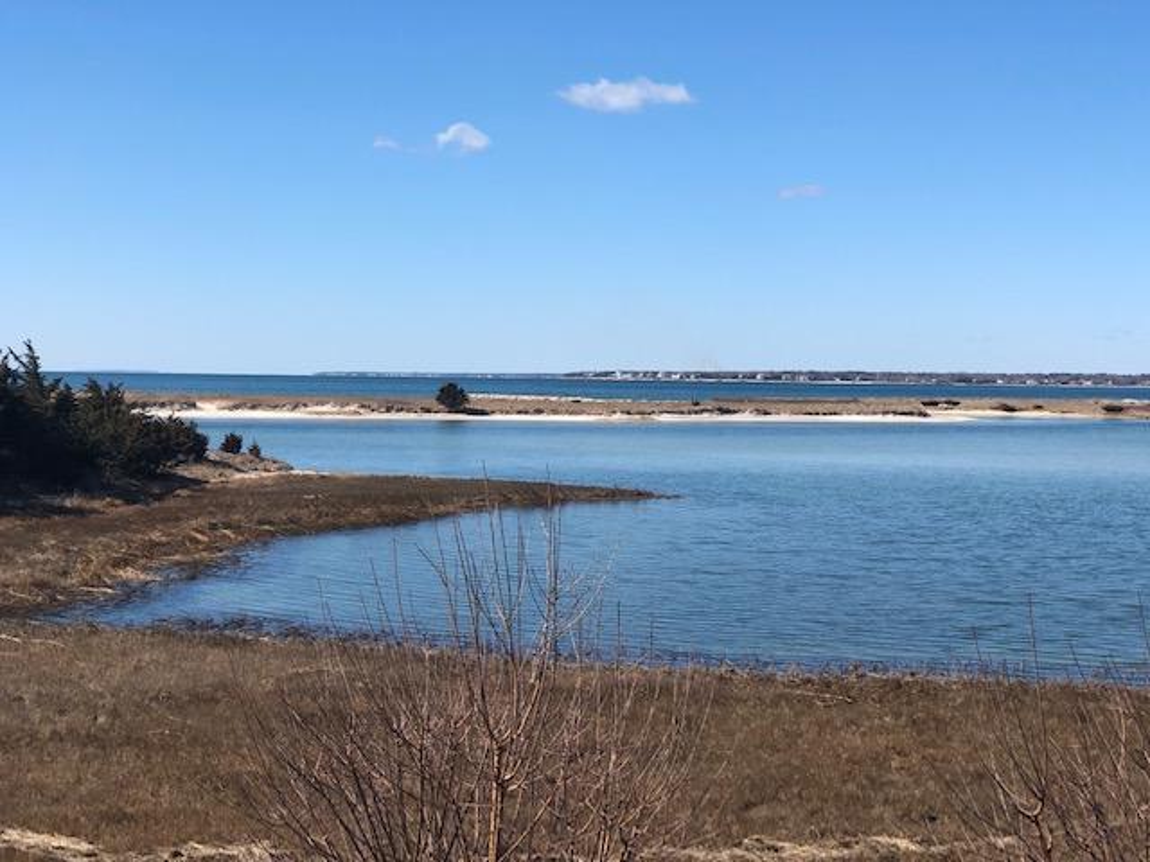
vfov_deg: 25.7
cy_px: 431
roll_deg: -1.7
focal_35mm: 57
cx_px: 575
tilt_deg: -2.8
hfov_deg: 33.8
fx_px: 1894
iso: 20
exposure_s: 1/867
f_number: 2.8
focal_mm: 6.6
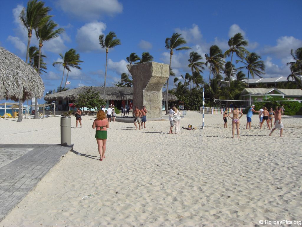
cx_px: 151
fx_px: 332
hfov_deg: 49.0
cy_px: 114
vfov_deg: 37.7
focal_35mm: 38
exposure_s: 1/320
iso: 64
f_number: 8
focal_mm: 6.2
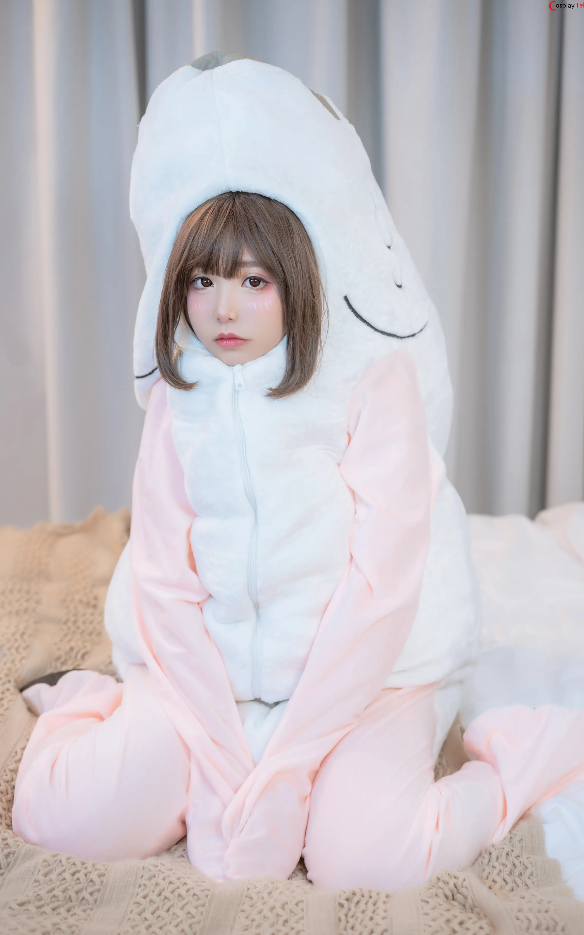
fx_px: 1451
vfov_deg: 35.7
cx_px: 281
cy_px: 475
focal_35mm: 57
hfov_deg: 22.7
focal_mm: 55
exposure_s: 1/60
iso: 200
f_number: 3.2
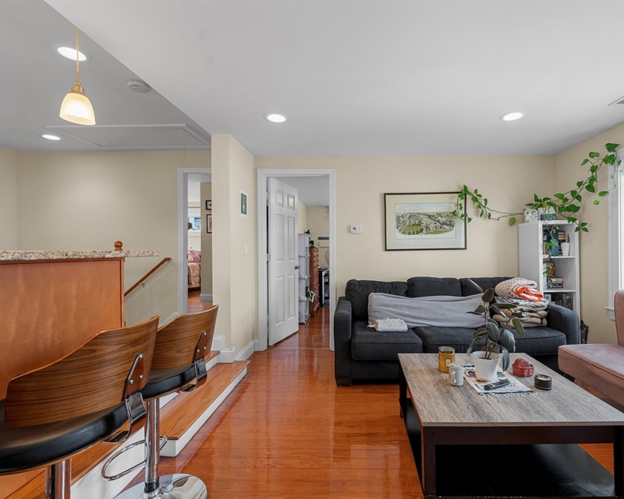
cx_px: 353
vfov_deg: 80.4
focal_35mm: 16
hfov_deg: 92.6
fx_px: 296
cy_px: 252
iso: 800
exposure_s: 1/10
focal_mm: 14
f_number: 6.7
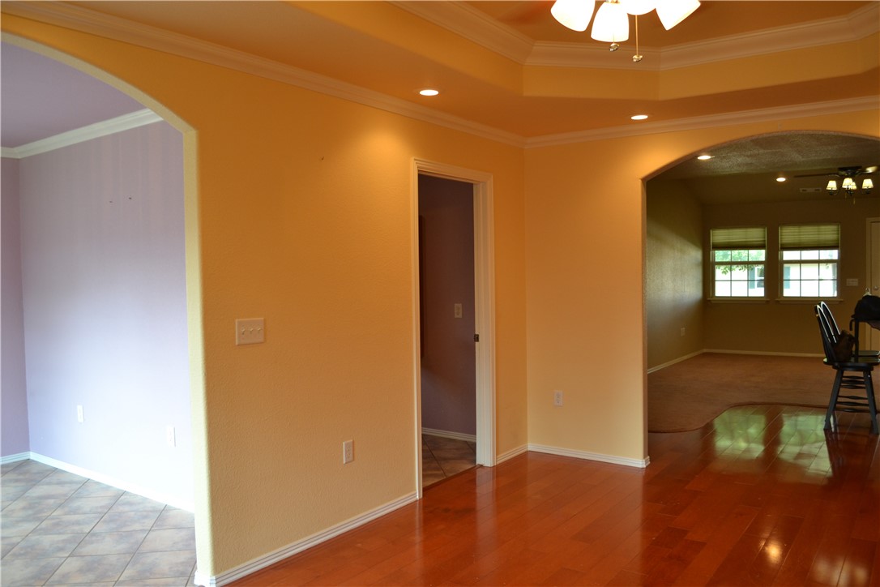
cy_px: 294
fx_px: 660
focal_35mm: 27
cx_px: 440
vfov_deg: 47.9
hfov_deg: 67.4
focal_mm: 18
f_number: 3.5
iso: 400
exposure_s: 1/50
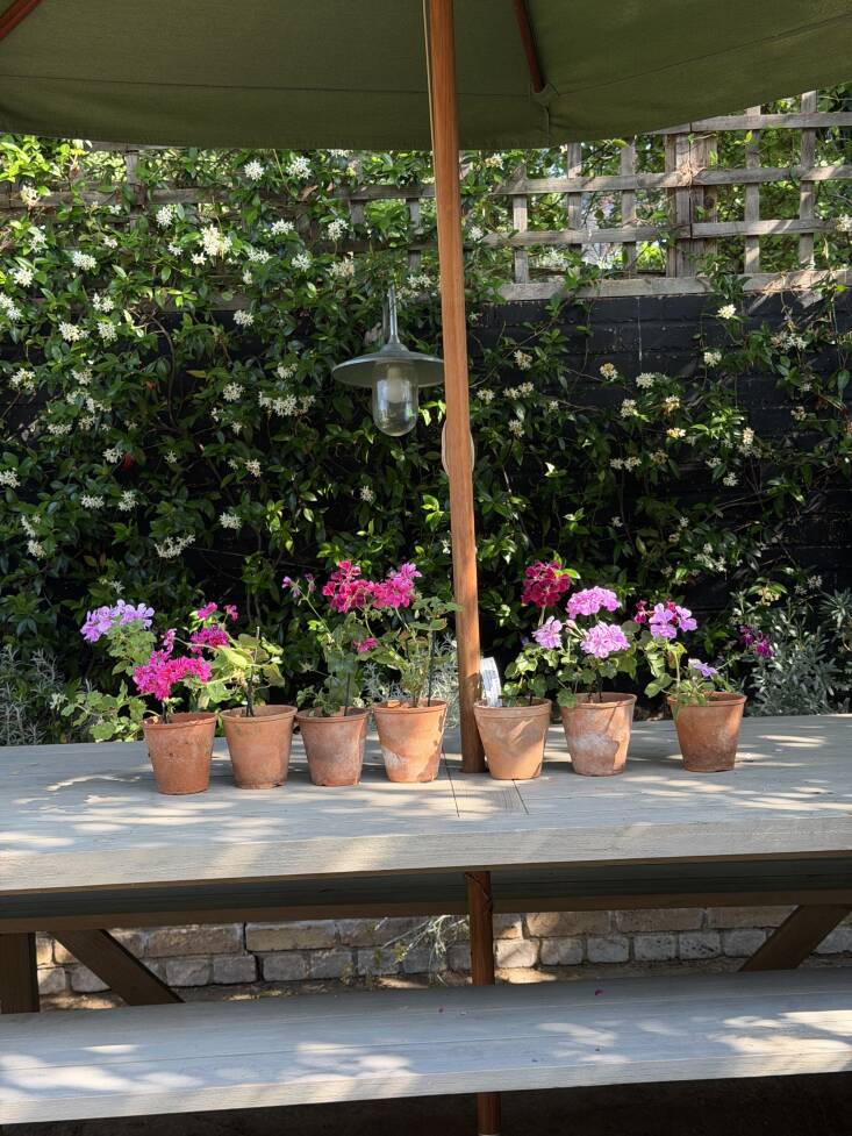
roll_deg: +2.8
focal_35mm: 48
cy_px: 568
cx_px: 426
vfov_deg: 39.7
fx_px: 1575
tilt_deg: -2.1
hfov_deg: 30.3
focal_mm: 6.76
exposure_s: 1/545
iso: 64
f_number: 1.78
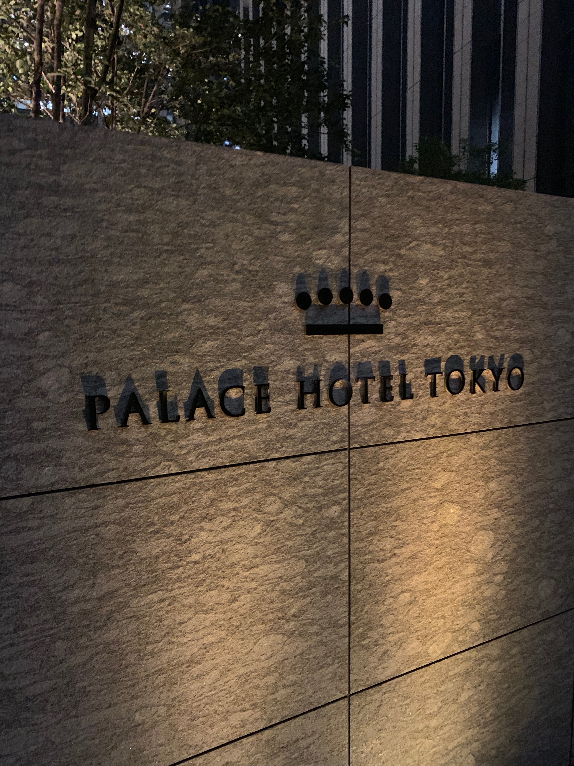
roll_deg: -0.6
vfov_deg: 67.3
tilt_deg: -7.1
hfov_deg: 53.1
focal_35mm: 26
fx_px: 575
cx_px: 287
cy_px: 383
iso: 800
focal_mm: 4.25
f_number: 1.8
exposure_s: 1/23
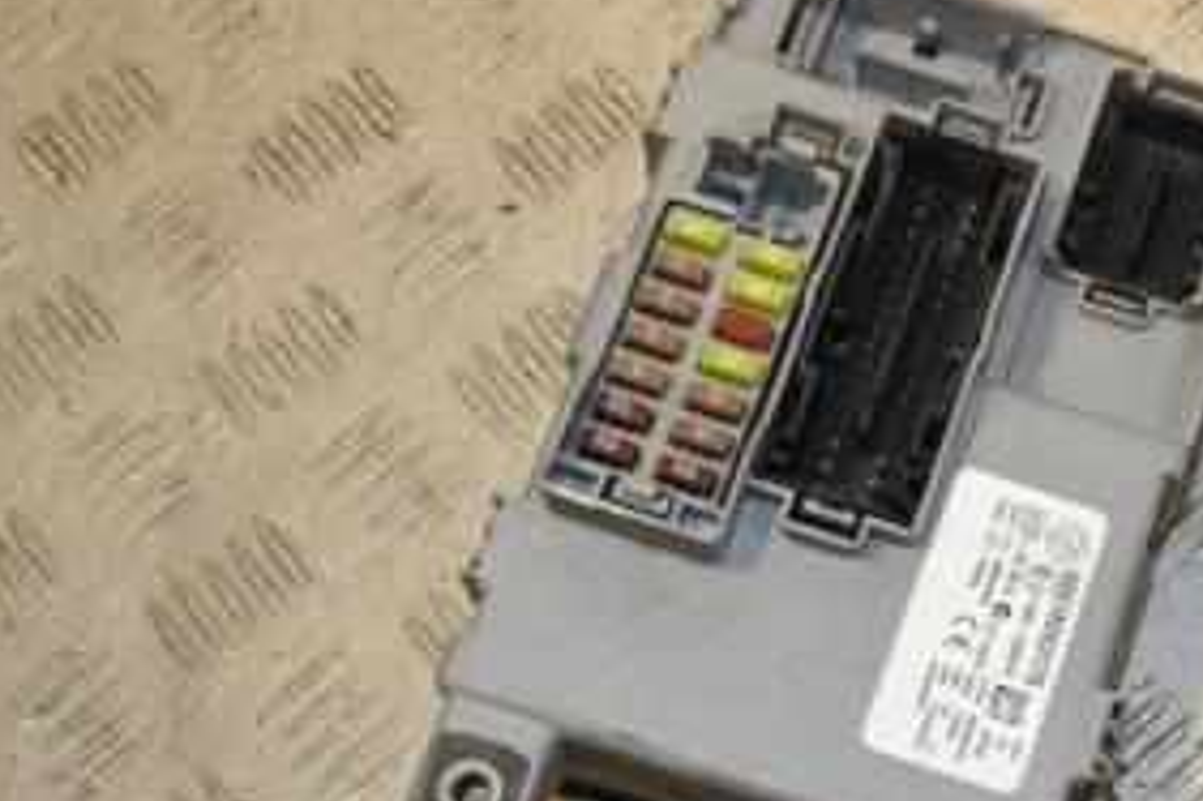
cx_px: 1164
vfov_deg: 17.5
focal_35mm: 77
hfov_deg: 25.2
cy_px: 651
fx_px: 2571
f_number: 11
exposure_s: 1/200
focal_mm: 24
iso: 800
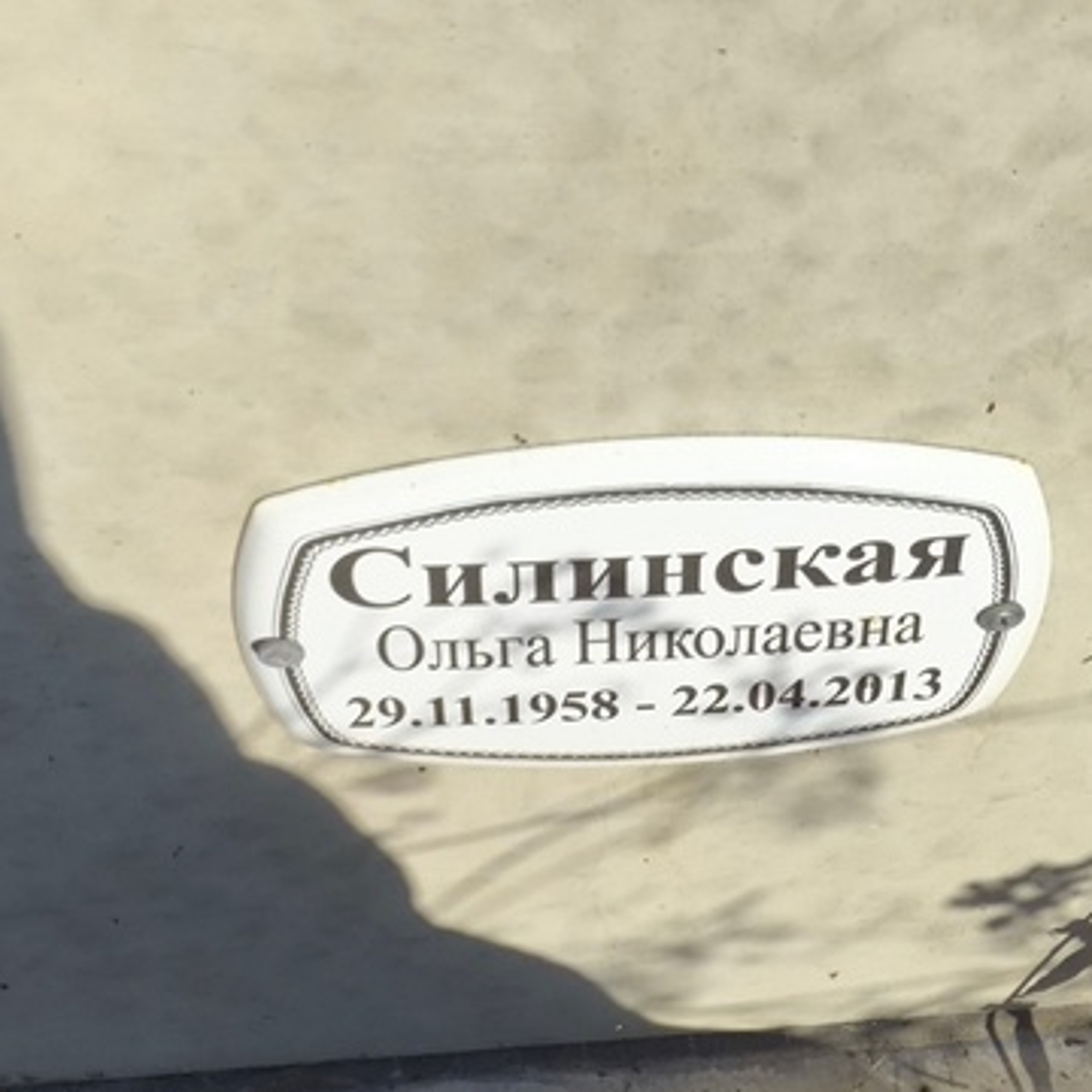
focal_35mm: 98
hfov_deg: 17.7
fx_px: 3498
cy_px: 689
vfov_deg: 17.7
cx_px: 566
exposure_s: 1/1622
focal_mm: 4.71
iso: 50
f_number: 1.7
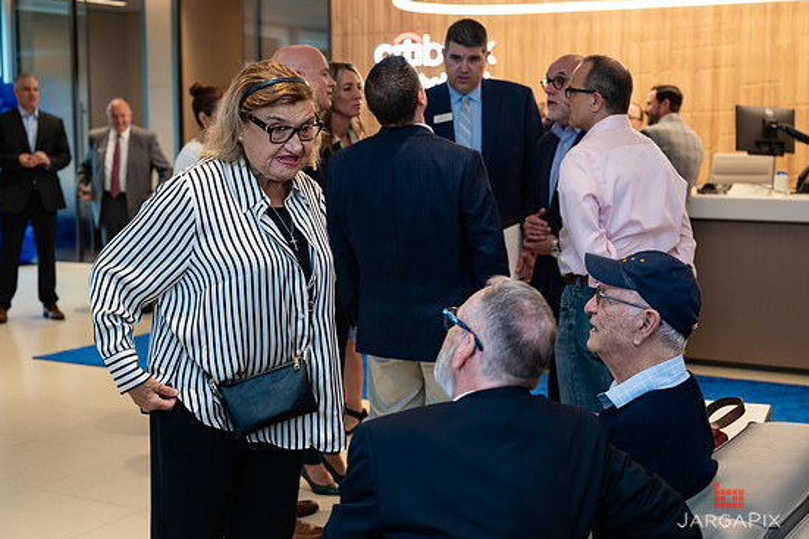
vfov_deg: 25.0
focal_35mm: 54
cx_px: 392
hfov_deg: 36.9
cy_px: 276
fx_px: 1213
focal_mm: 51
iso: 500
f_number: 3.5
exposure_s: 1/200
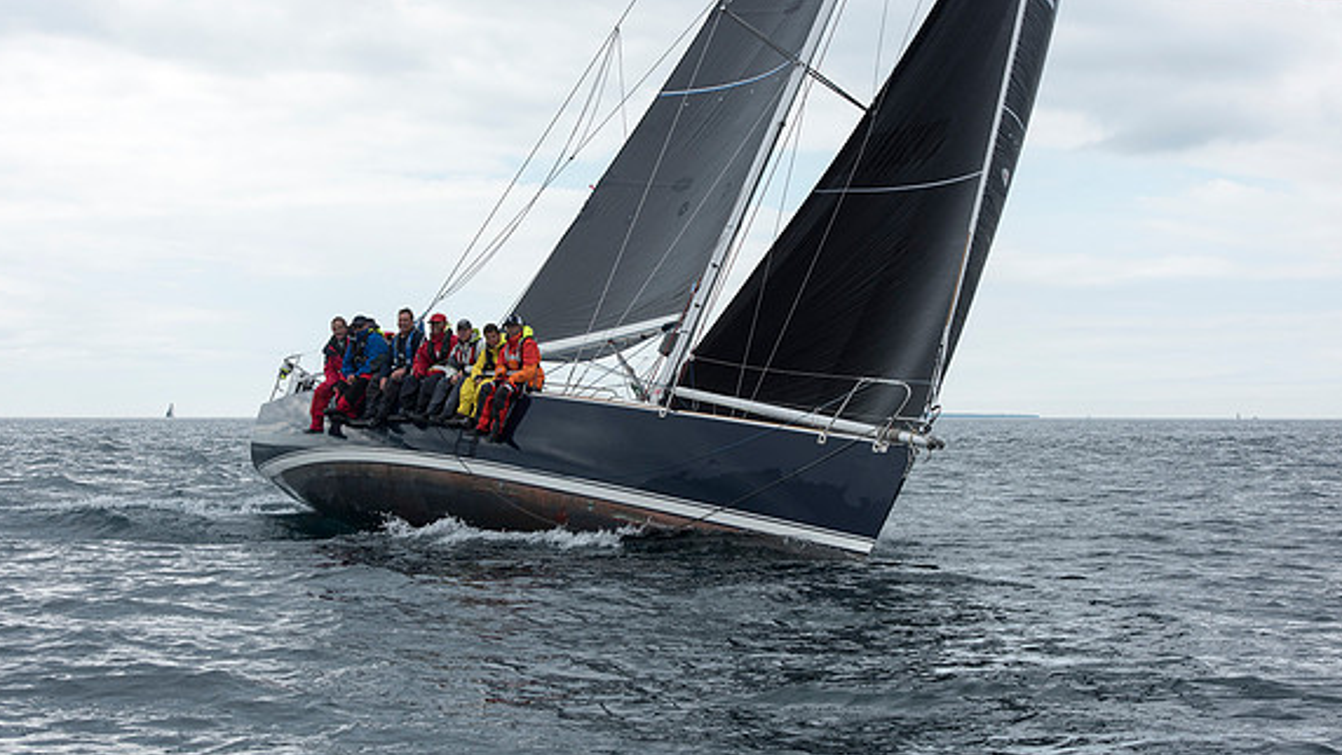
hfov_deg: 27.2
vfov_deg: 15.5
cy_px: 369
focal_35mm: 78
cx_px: 669
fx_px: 2776
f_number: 9
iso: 250
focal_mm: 70
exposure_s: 1/800
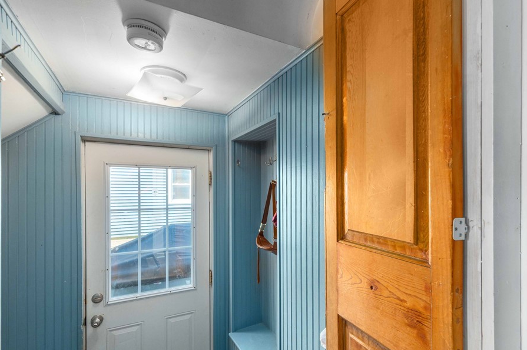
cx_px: 260
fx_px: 249
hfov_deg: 93.3
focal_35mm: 17
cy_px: 200
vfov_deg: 70.0
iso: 125
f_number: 9
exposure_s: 1/60
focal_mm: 14
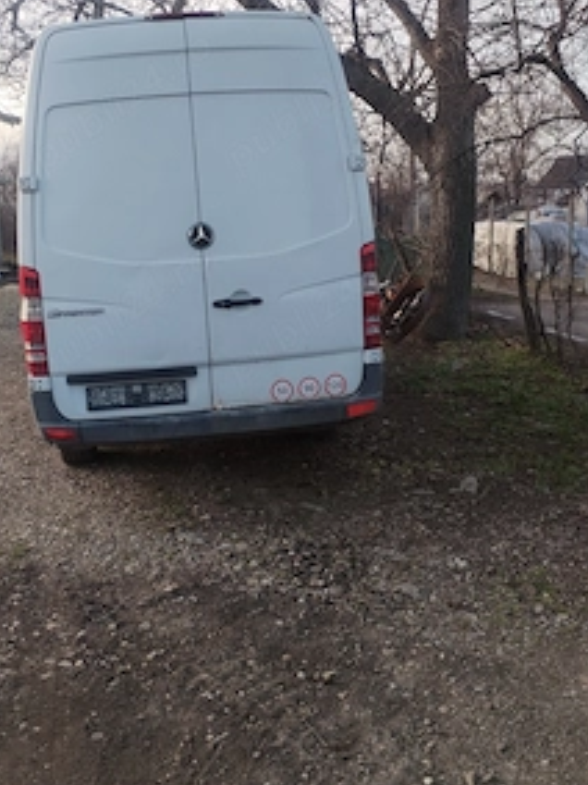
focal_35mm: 41
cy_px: 361
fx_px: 929
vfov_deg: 45.8
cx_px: 219
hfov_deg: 34.9
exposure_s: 1/120
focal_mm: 4.75
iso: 149
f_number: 1.8
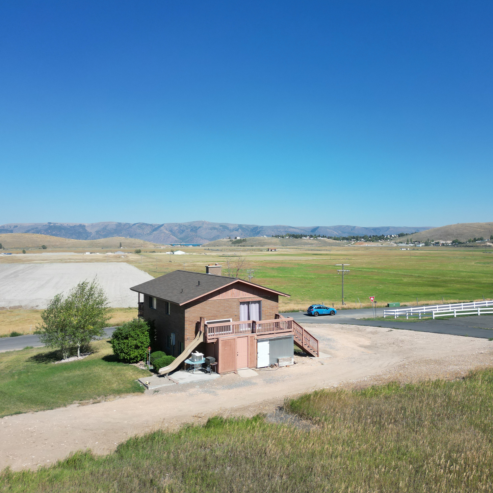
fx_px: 467
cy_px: 242
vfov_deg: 55.6
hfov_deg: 55.6
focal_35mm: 29
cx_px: 264
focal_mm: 6.72
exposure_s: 1/2500
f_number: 1.7
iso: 100
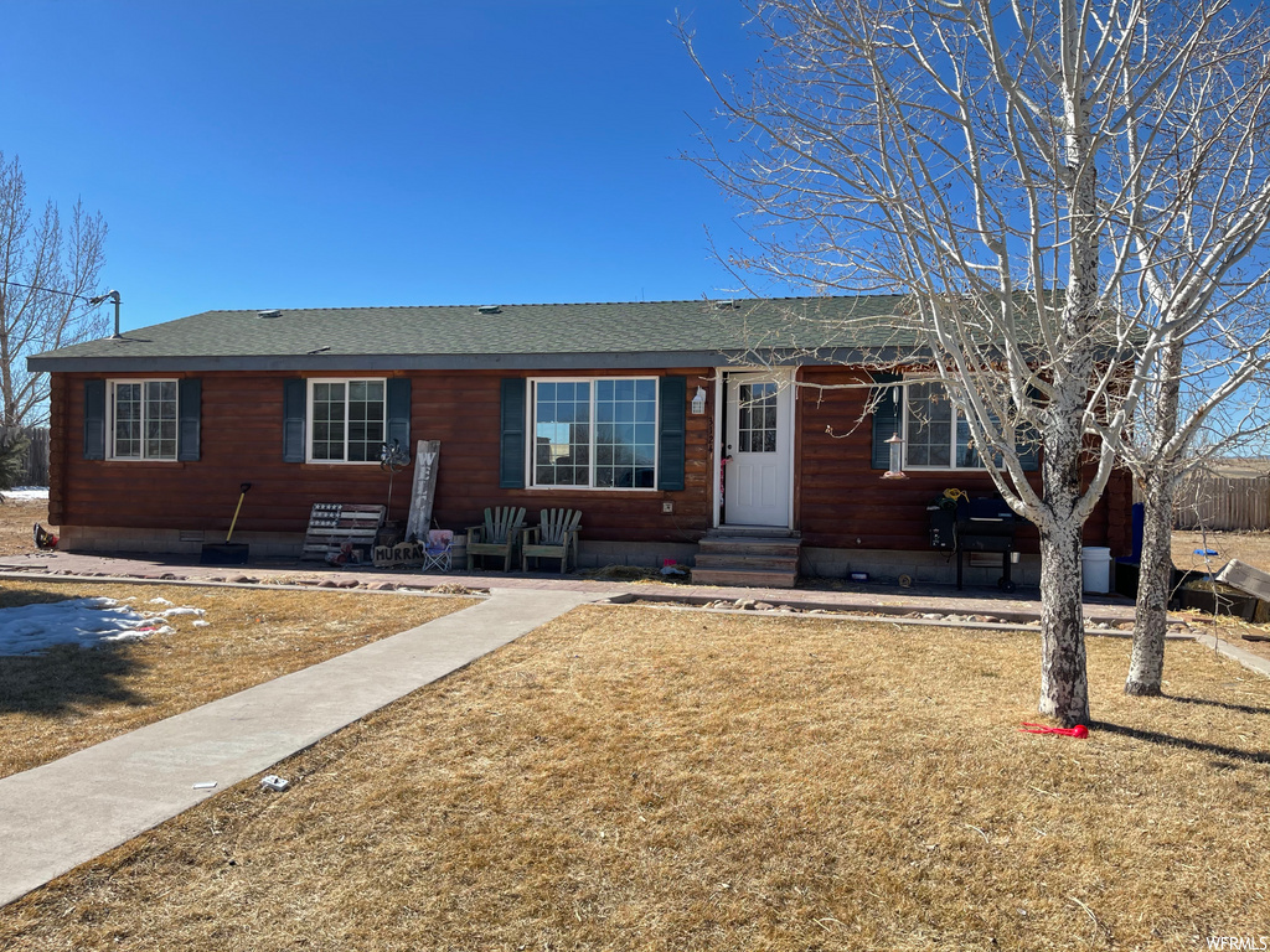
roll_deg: -1.1
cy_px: 476
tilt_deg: -0.3
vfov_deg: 53.1
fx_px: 954
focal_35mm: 26
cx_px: 635
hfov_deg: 67.3
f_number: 1.6
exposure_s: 1/1618
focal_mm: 5.1
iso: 32
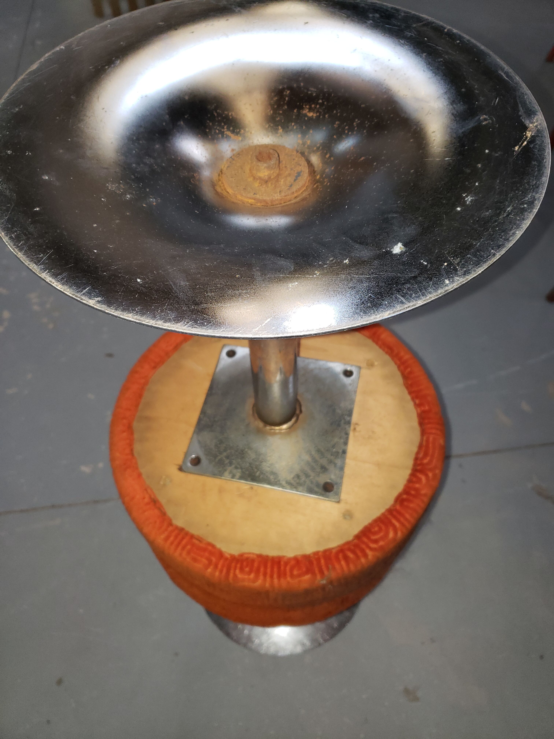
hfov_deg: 53.1
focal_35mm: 26
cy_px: 370
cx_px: 277
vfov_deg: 67.3
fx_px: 555
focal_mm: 4.3
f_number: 1.5
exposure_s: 1/18
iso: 125
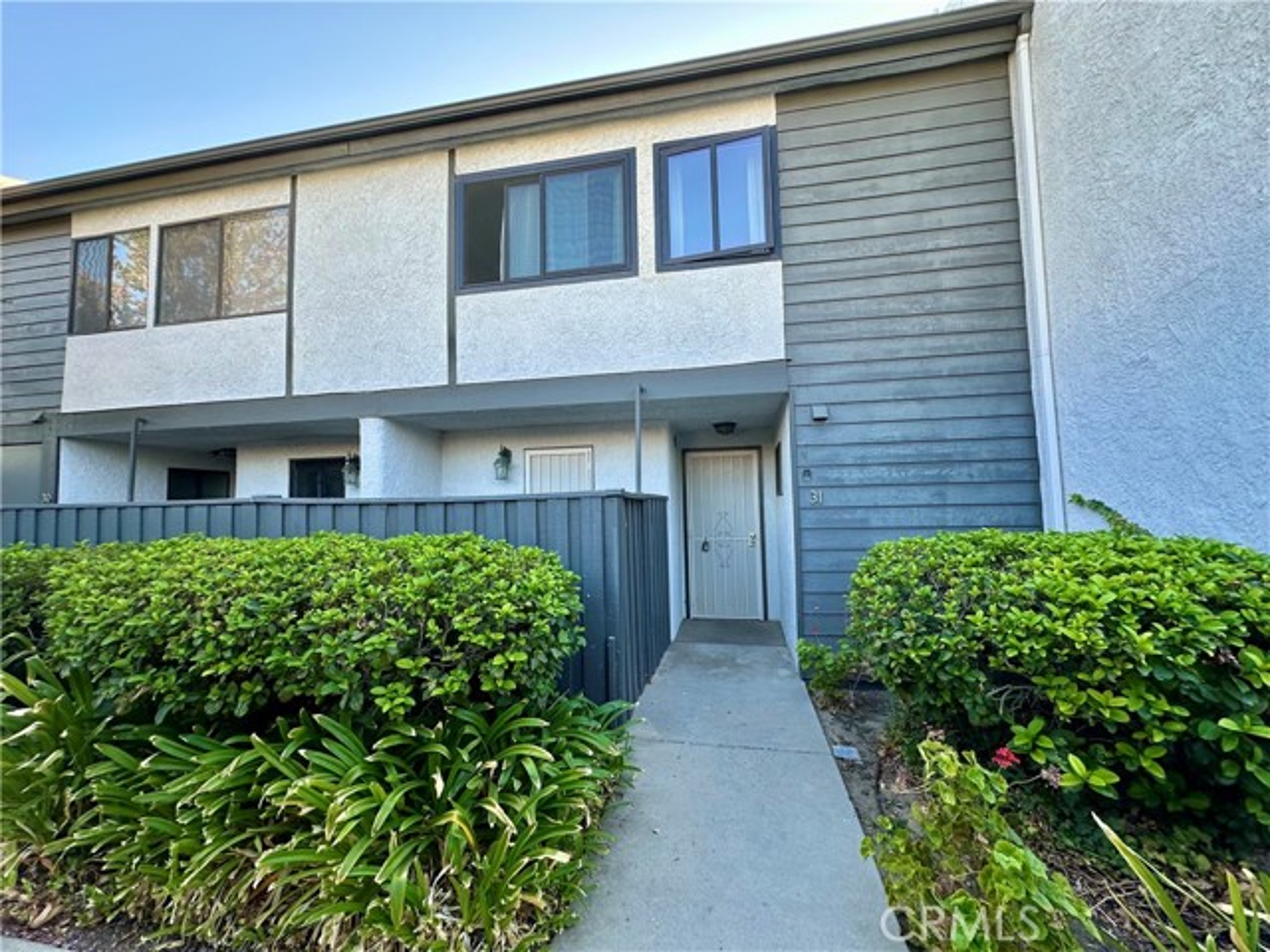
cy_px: 476
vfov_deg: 85.7
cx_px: 635
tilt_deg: +6.0
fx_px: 514
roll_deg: +0.8
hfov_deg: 102.1
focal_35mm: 14
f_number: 2.2
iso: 40
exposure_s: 1/135
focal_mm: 2.22
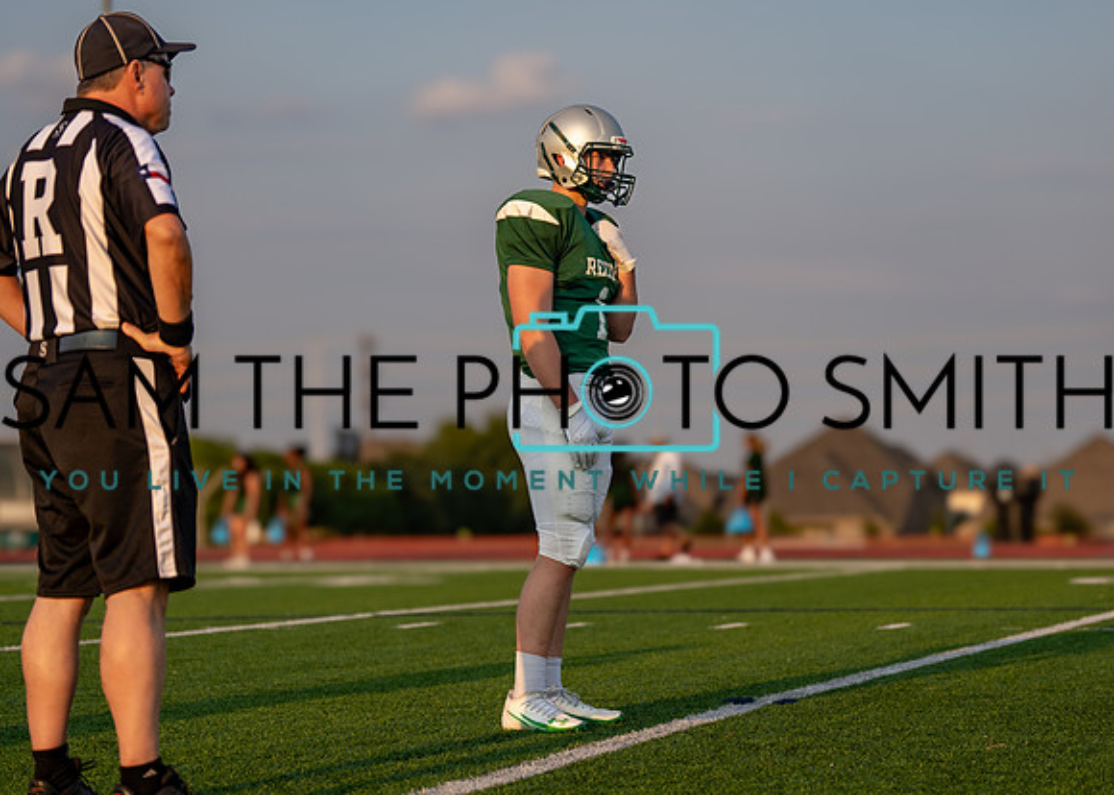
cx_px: 557
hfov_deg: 21.9
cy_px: 400
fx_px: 2880
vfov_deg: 15.7
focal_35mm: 91
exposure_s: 1/1600
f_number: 2.8
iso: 160
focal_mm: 70
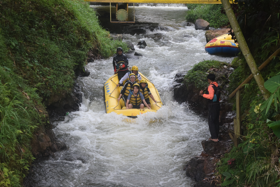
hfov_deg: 24.6
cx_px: 140
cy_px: 94
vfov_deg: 16.6
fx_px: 642
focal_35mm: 82
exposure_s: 1/500
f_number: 5.6
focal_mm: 55
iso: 1600
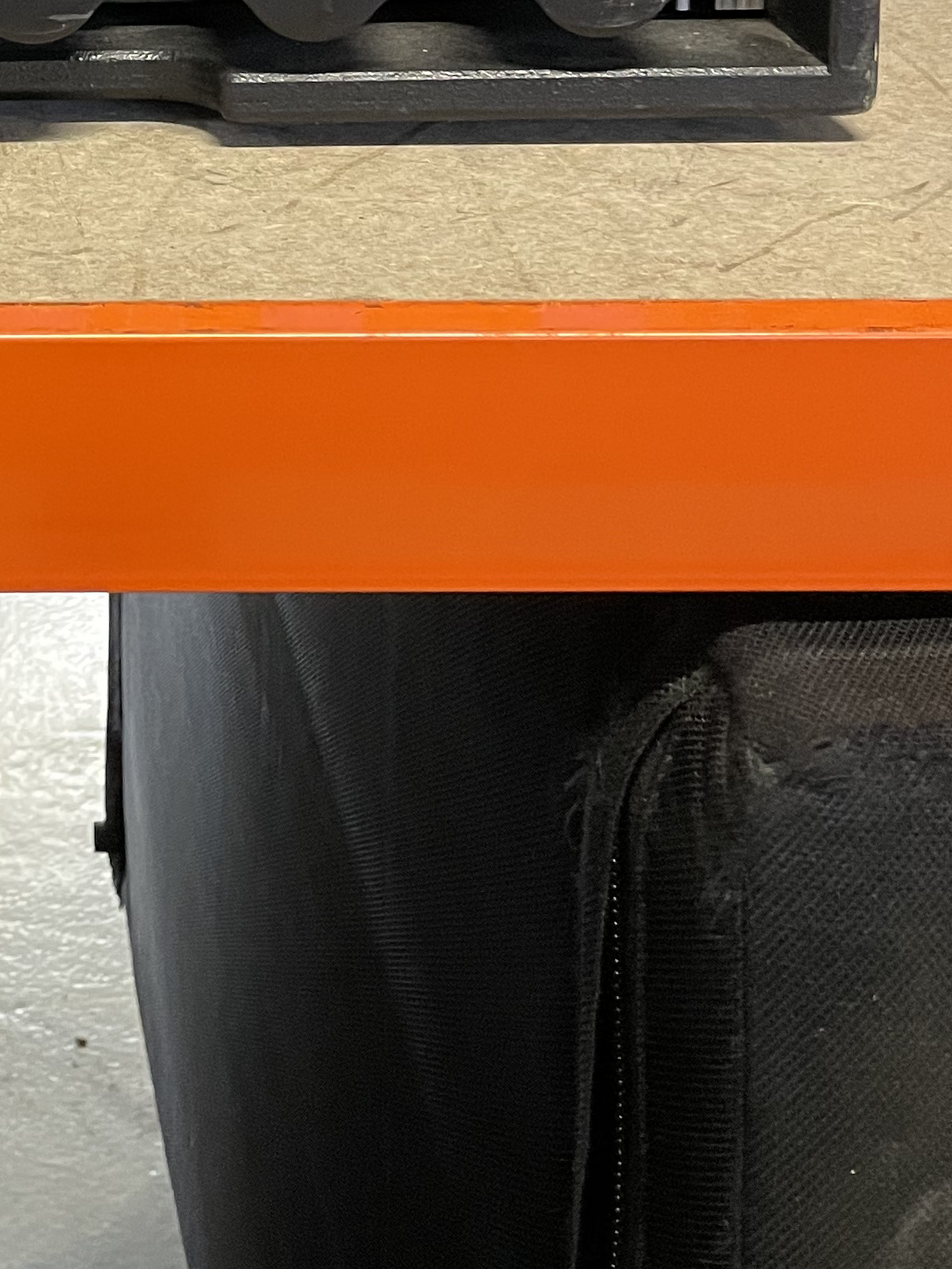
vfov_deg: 26.6
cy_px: -241
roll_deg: +1.4
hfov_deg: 21.5
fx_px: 2383
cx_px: -87
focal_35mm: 65
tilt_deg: -7.9
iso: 400
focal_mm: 4.2
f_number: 1.6
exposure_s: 1/33
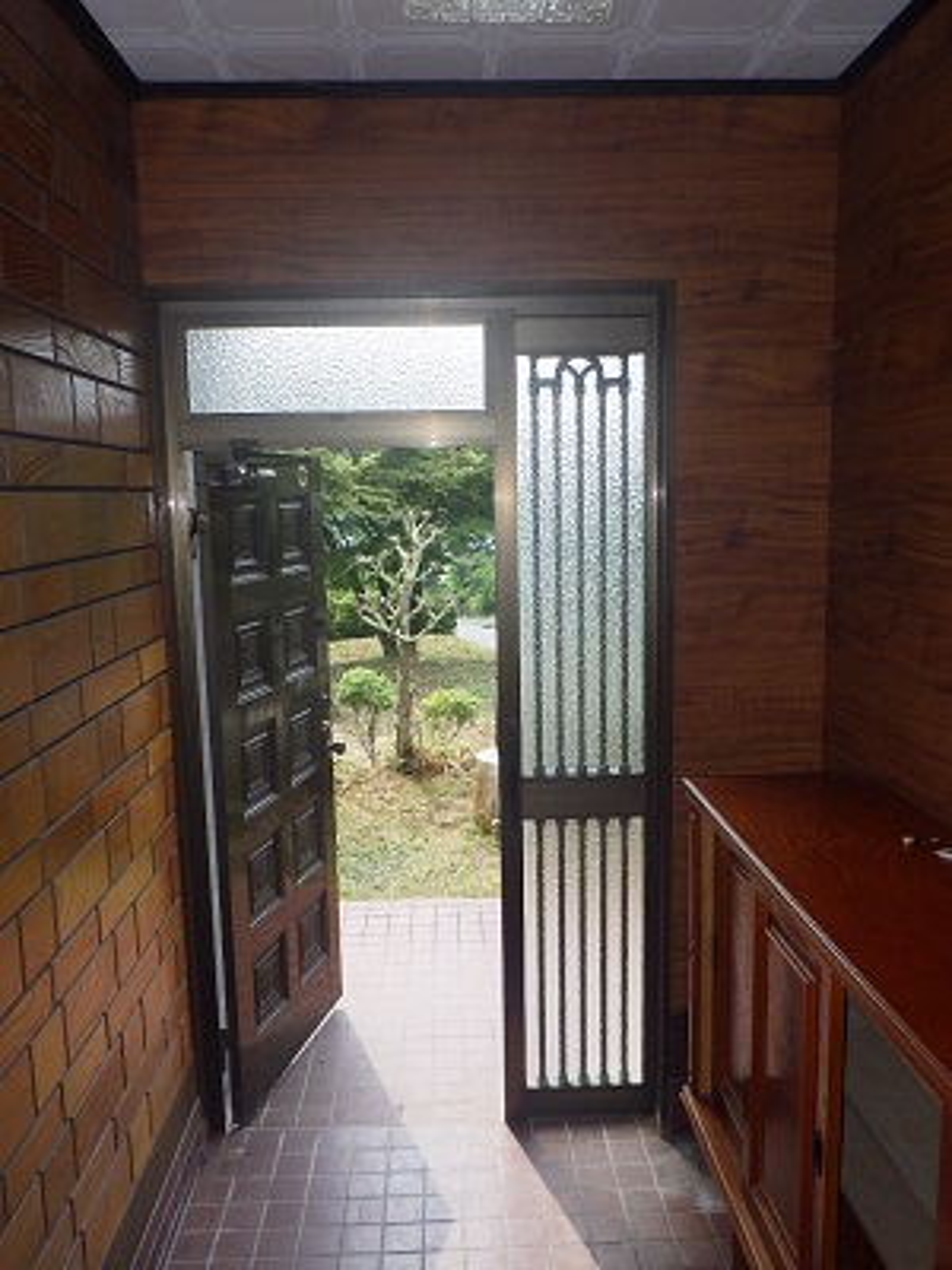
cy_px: 635
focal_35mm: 28
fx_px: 1027
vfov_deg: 63.4
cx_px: 476
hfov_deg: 49.7
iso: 250
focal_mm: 5
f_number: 4.2
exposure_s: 1/320
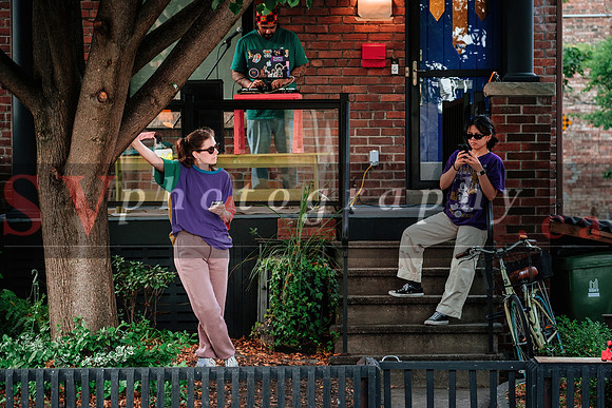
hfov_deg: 16.4
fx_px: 2119
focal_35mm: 125
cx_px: 356
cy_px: 238
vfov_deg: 11.0
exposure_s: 1/200
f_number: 2.8
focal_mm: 71.5
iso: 800
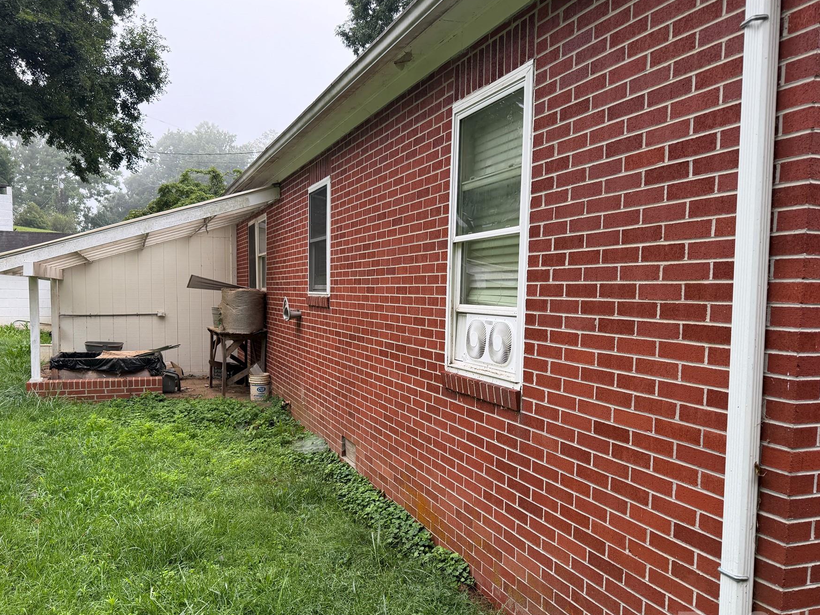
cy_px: 345
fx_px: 663
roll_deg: +0.0
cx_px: 349
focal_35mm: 28
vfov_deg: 49.6
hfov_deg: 63.1
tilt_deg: -5.5
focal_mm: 6.76
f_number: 1.78
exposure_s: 1/580
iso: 100
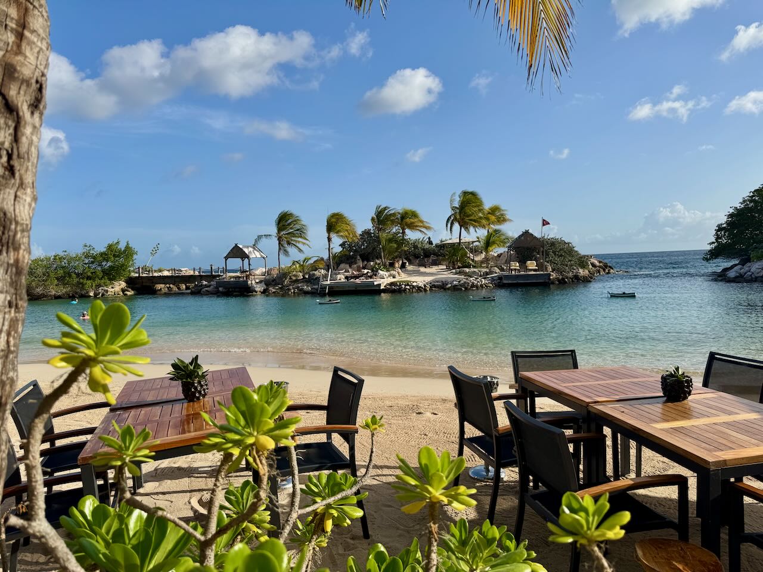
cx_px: 382
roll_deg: +2.5
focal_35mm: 24
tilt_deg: -2.7
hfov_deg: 71.6
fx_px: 529
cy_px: 286
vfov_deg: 56.8
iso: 80
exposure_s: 1/5814
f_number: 1.78
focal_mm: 6.76
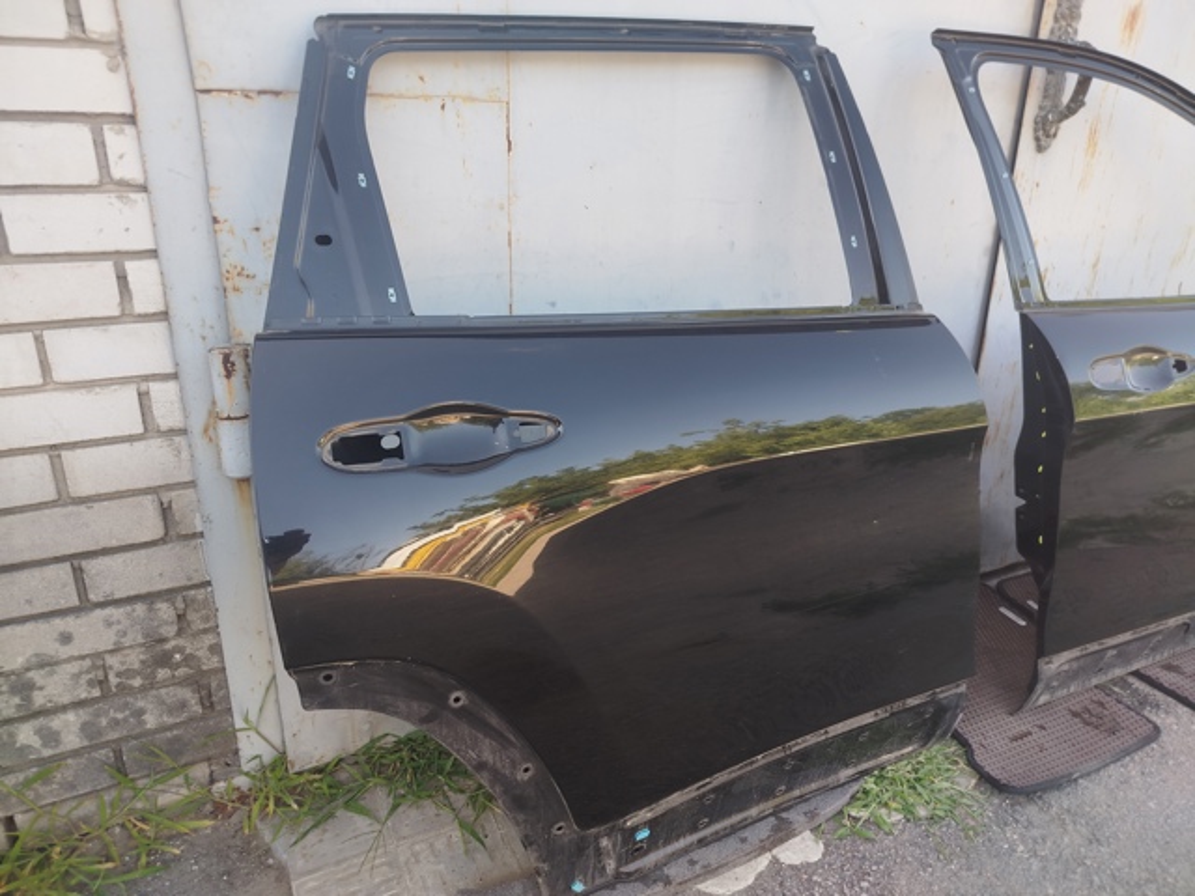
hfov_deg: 71.6
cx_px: 598
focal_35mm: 24
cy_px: 448
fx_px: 829
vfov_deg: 56.8
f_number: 1.7
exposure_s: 1/100
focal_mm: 5.31
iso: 64
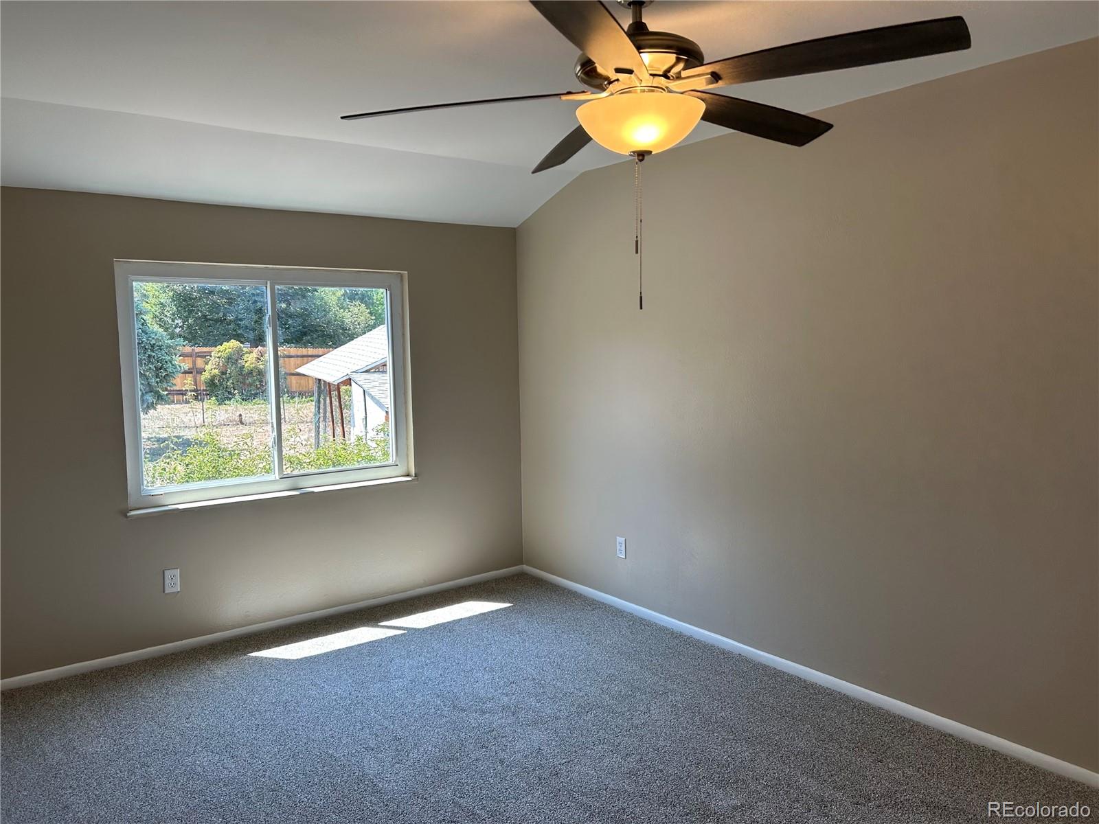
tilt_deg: -5.0
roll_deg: +0.8
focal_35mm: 26
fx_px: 825
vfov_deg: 53.1
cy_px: 412
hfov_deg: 67.3
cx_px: 550
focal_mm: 5.7
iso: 40
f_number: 1.5
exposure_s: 1/215
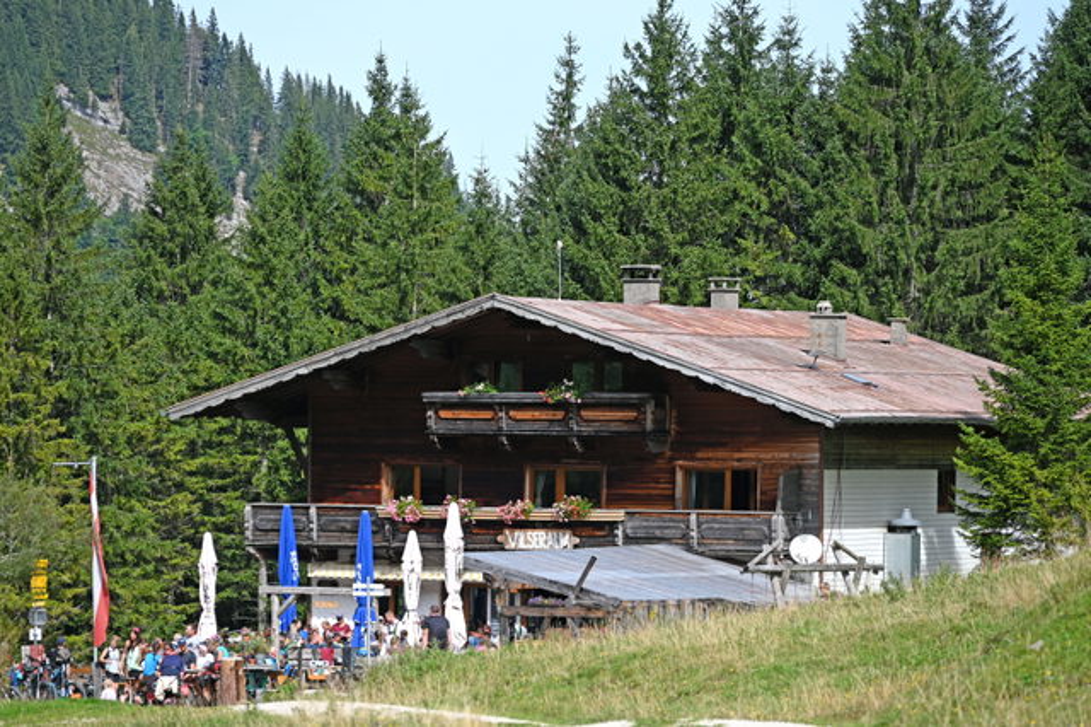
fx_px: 5755
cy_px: 364
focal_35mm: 190
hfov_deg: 10.8
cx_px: 546
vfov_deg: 7.2
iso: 100
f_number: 6.3
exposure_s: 1/320
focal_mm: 190
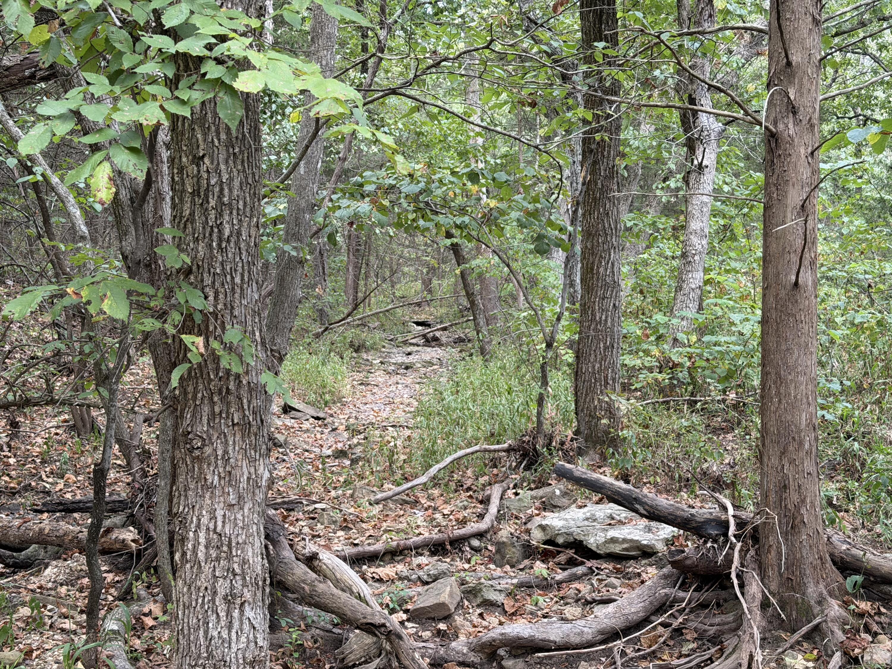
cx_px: 446
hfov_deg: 39.7
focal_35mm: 48
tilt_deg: -1.6
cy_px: 334
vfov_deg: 30.3
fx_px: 1237
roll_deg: -0.4
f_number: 1.78
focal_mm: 6.76
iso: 100
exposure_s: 1/78
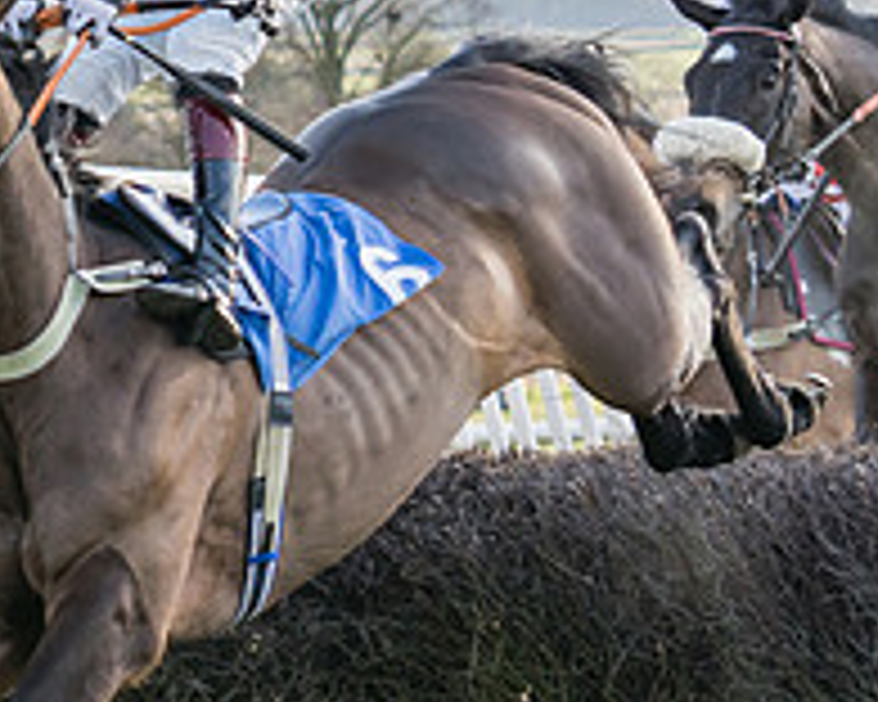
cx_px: -157
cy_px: 118
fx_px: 8107
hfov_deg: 6.2
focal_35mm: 312
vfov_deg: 5.0
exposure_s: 1/1000
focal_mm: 70
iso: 400
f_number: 4
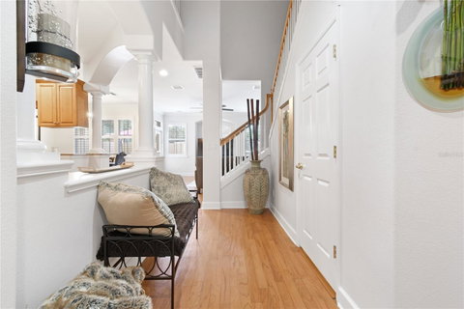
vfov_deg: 77.3
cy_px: 154
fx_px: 193
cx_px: 232
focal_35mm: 15
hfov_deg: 100.4
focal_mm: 10
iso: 320
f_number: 11
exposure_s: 1/3
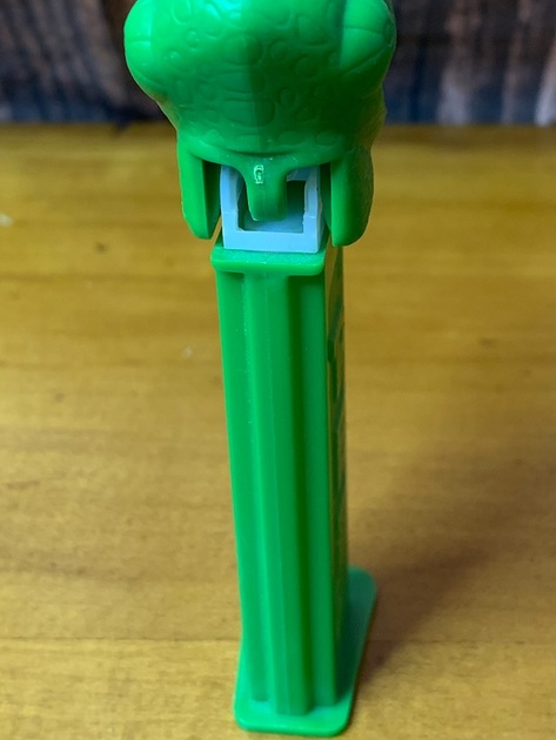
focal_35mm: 55
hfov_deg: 26.5
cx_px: 343
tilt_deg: -29.7
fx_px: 1177
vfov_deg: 34.7
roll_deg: +0.1
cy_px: 259
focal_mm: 4.25
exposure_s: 1/59
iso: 200
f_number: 1.8
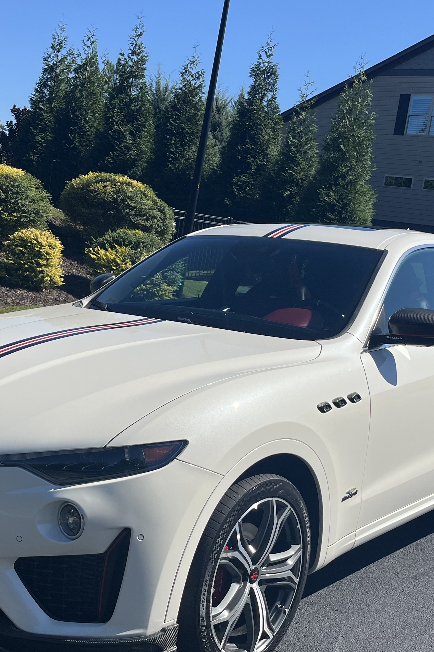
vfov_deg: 41.1
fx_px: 868
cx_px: 198
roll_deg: -7.8
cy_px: 335
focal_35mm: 48
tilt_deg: -7.6
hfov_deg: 28.1
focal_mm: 5.1
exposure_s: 1/4651
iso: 50
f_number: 1.6
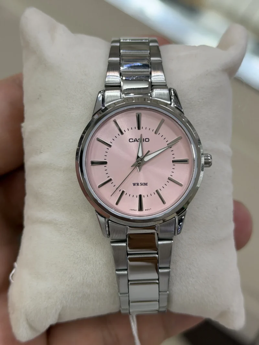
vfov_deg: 39.6
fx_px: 479
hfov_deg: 30.3
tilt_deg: -65.0
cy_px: 172
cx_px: 130
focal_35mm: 48
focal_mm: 6.76
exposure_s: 1/534
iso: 64
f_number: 1.78
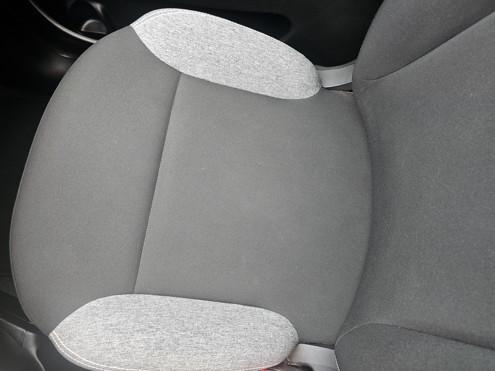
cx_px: 248
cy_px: 186
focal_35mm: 23
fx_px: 329
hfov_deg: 73.9
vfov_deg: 58.9
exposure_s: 1/33.3
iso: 500
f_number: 1.7
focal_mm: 6.3
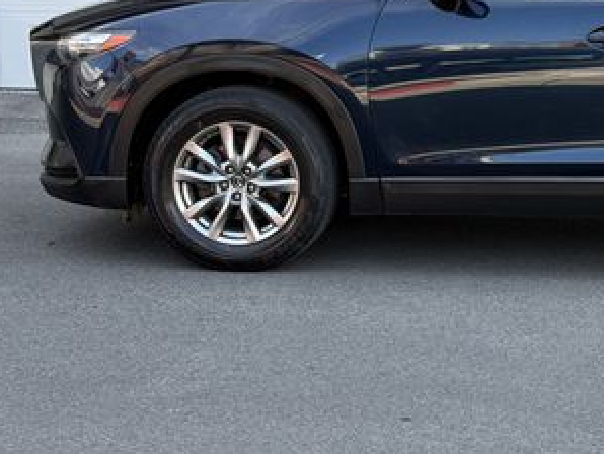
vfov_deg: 14.3
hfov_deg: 18.5
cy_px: 101
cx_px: 622
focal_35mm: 103
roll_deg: -0.7
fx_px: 1799
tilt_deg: -5.8
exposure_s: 1/538
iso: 80
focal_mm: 6.76
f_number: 1.78
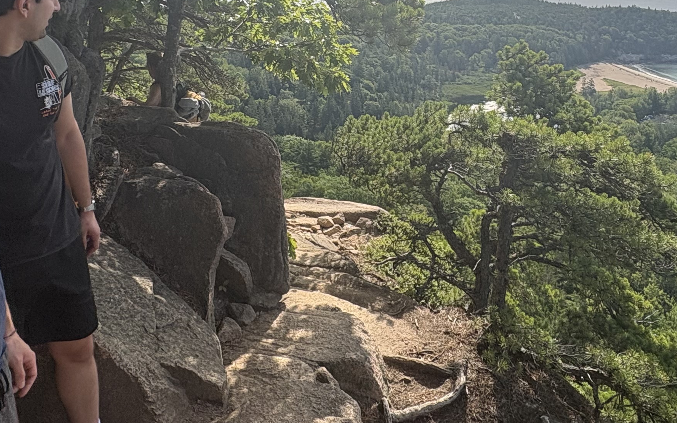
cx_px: 339
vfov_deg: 36.1
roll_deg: -1.1
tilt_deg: -12.0
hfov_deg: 56.7
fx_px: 627
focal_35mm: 34
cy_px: 90
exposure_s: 1/1976
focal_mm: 2.22
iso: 64
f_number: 2.2
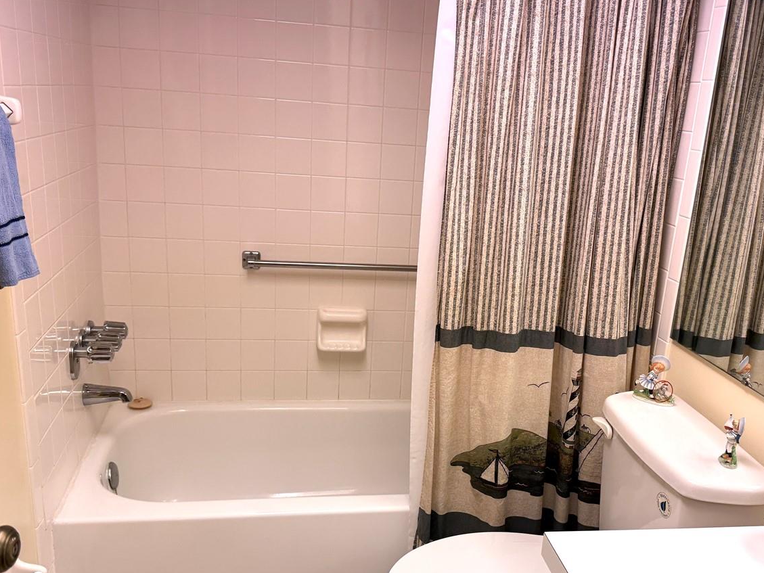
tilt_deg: -17.0
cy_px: 336
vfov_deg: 41.7
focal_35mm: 34
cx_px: 421
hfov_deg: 53.9
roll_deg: -4.5
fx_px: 750
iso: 200
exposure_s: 1/120
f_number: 1.78
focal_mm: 6.76
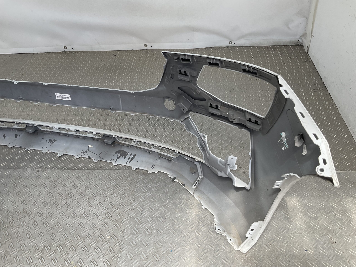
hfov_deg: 61.7
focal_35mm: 29
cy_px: 134
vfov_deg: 48.2
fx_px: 298
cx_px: 178
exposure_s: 1/266
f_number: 1.8
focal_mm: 3
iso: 16
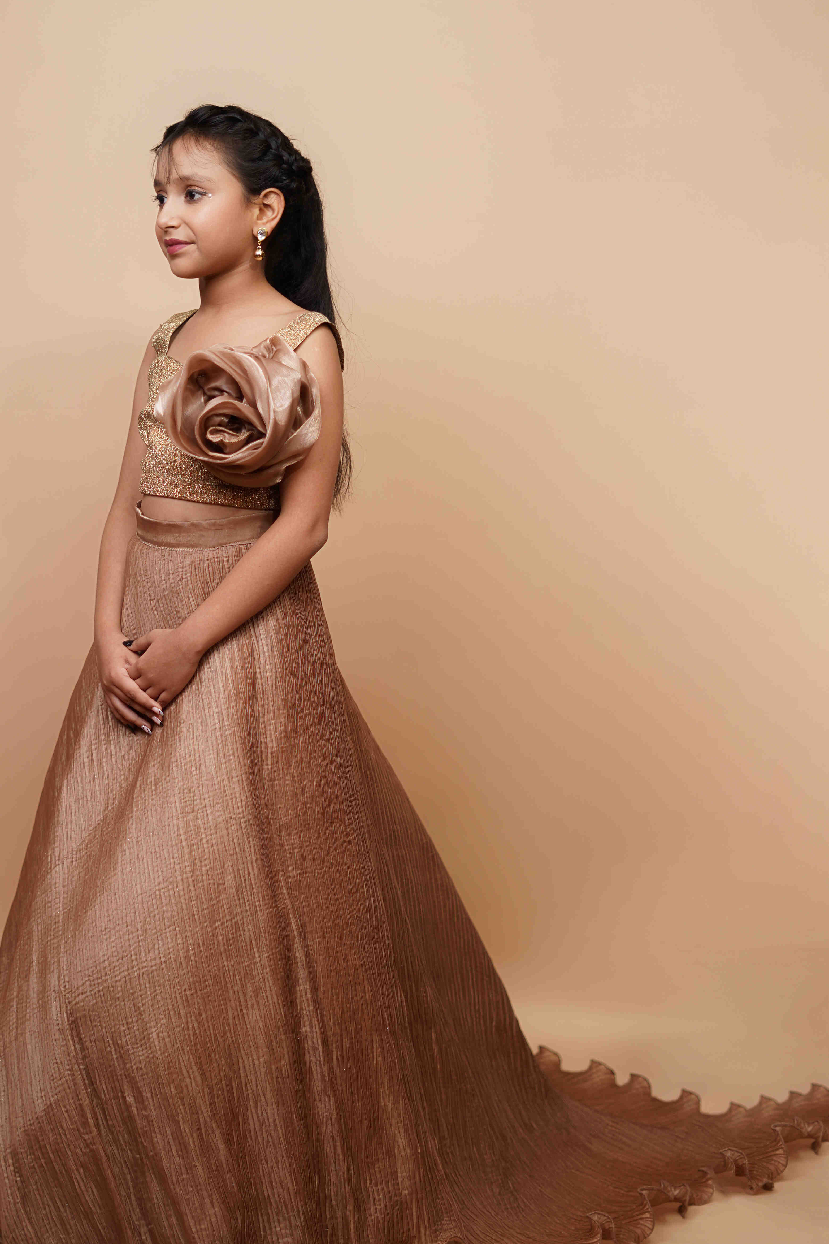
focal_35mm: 64
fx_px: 2211
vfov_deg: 31.4
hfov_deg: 21.2
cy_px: 610
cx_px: 314
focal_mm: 50
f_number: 1.8
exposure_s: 1/200
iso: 160
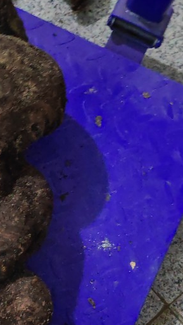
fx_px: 526
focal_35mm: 61
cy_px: 224
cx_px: 52
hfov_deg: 19.6
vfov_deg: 34.0
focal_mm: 5.52
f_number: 1.95
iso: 3200
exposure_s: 1/20
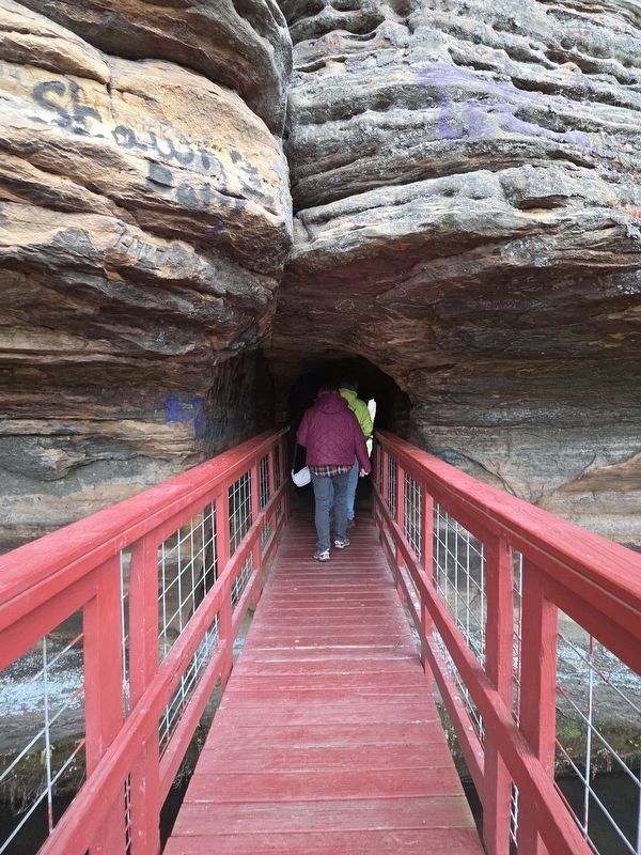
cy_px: 428
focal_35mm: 23
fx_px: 568
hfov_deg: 58.9
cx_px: 320
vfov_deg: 73.9
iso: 200
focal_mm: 5.4
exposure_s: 1/120
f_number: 1.8
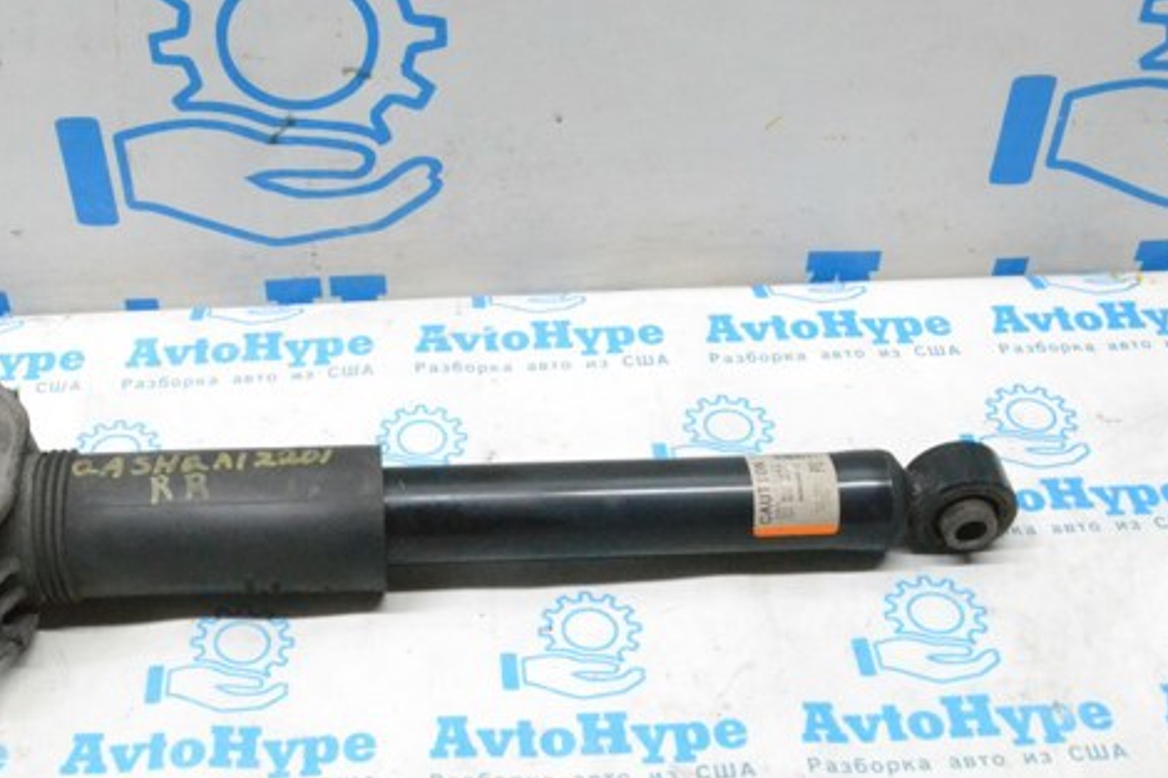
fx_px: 1589
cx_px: 427
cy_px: 487
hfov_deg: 40.0
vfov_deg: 27.4
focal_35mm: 49
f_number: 18
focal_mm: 24
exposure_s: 1/50
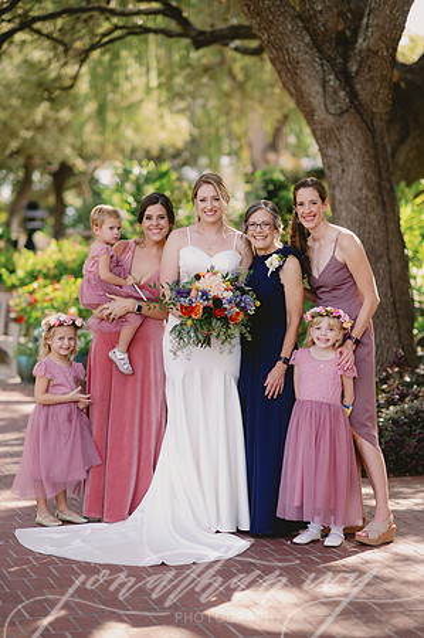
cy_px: 319
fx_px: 1505
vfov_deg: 23.9
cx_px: 212
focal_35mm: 85
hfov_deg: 16.0
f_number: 2
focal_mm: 85
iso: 50
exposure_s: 1/320
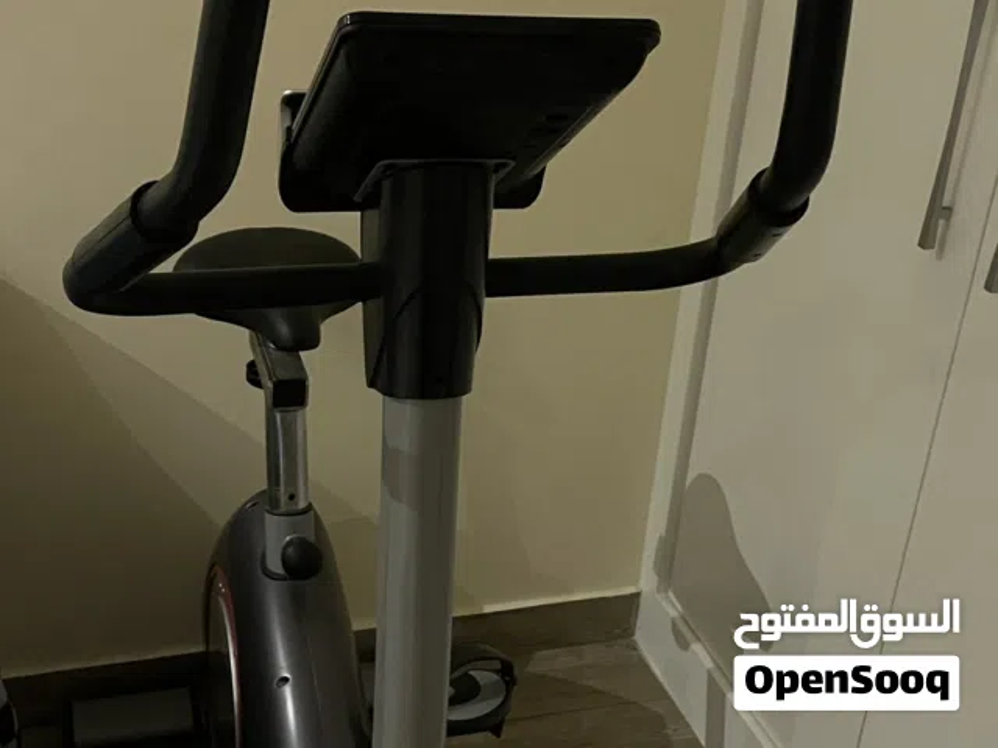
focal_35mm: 26
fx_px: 750
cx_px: 499
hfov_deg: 67.3
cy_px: 374
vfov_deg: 53.1
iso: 800
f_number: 1.6
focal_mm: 5.1
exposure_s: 1/25
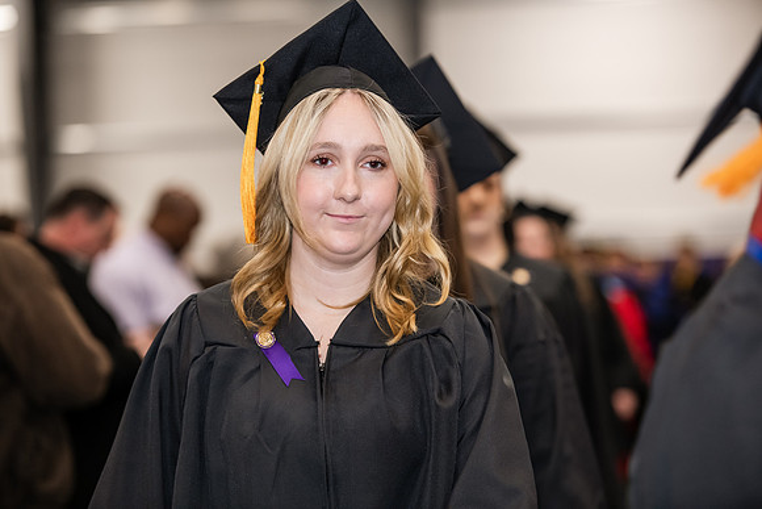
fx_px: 2858
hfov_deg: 15.2
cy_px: 254
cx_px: 381
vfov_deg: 10.2
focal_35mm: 135
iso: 2000
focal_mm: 135
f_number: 3.2
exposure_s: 1/200
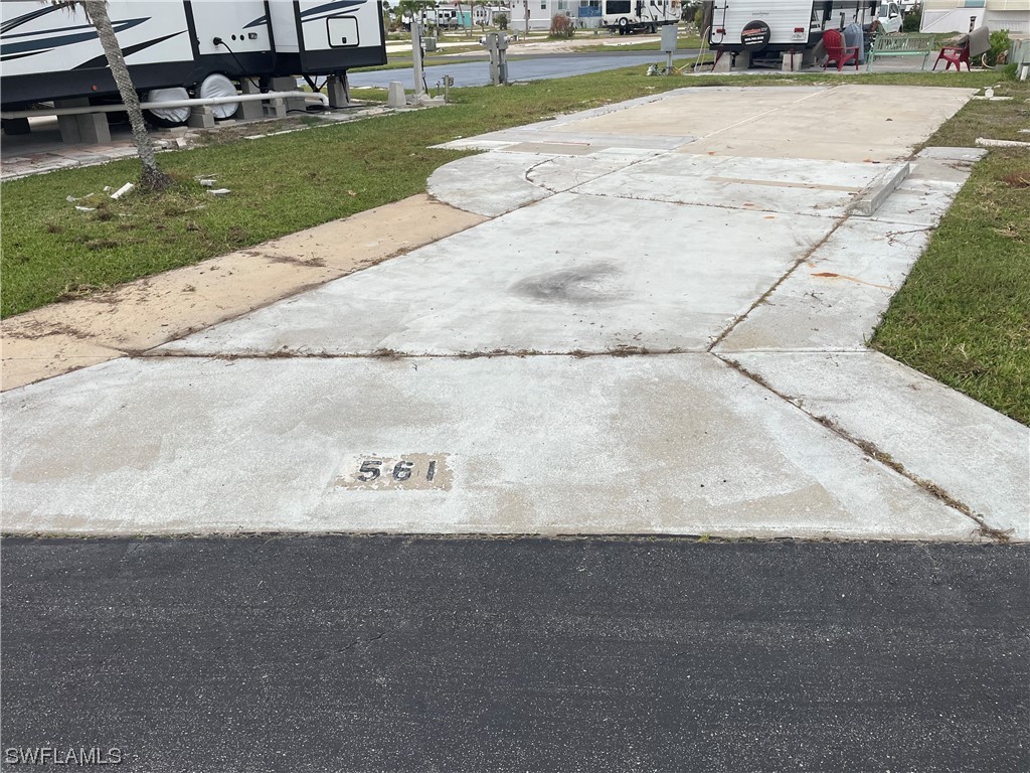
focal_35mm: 26
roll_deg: +2.2
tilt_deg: -24.5
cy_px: 386
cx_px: 515
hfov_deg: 67.3
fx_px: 774
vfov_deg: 53.1
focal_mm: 4.2
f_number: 1.6
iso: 80
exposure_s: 1/121
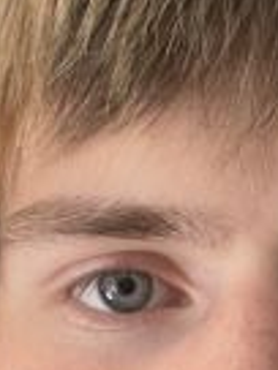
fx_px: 1413
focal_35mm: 132
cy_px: 528
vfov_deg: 14.1
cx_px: 275
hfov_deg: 11.1
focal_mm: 2.71
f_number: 2.2
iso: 160
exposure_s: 1/60
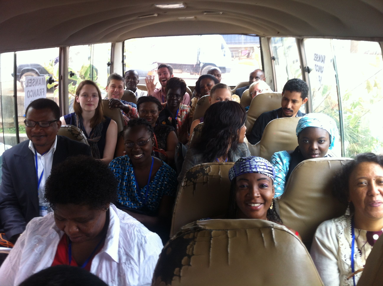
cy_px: 143
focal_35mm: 35
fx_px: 387
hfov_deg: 52.7
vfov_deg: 40.6
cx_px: 192
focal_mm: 3.85
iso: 80
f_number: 2.8
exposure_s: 1/17
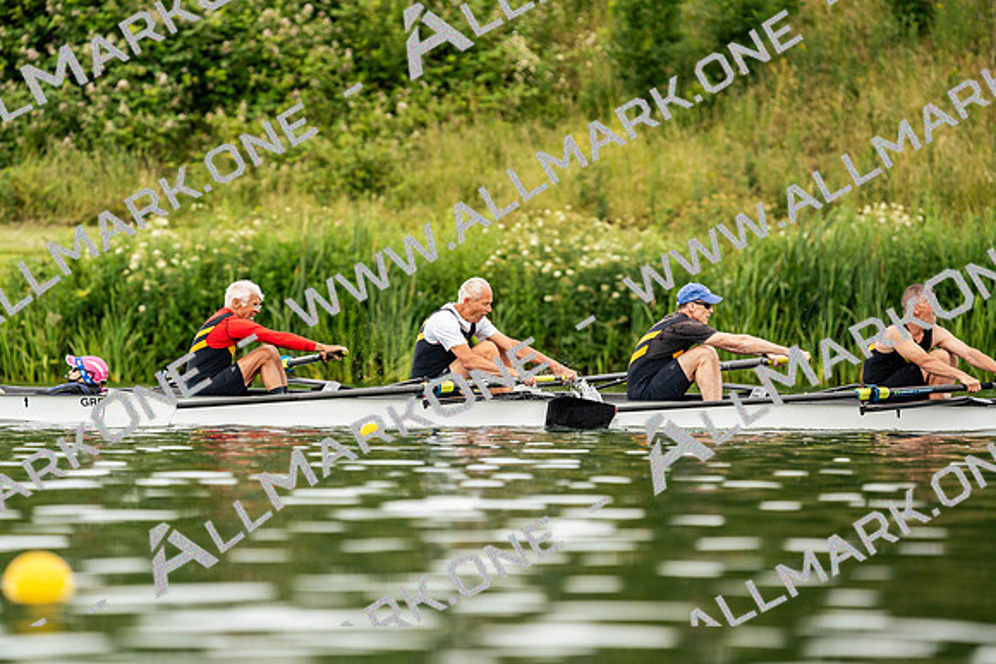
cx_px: 498
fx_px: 12508
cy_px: 332
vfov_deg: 3.0
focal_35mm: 452
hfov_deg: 4.6
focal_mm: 452
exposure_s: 1/2000
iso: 640
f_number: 6.3
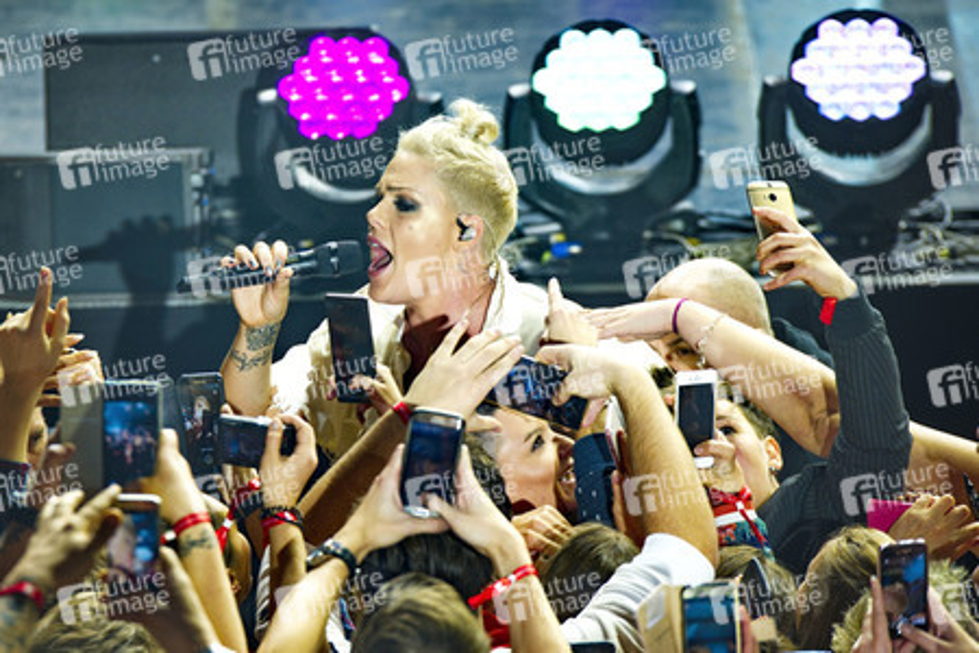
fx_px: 8158
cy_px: 326
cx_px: 490
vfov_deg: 4.6
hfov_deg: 6.9
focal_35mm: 300
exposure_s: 1/800
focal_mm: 300
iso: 1600
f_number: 3.5
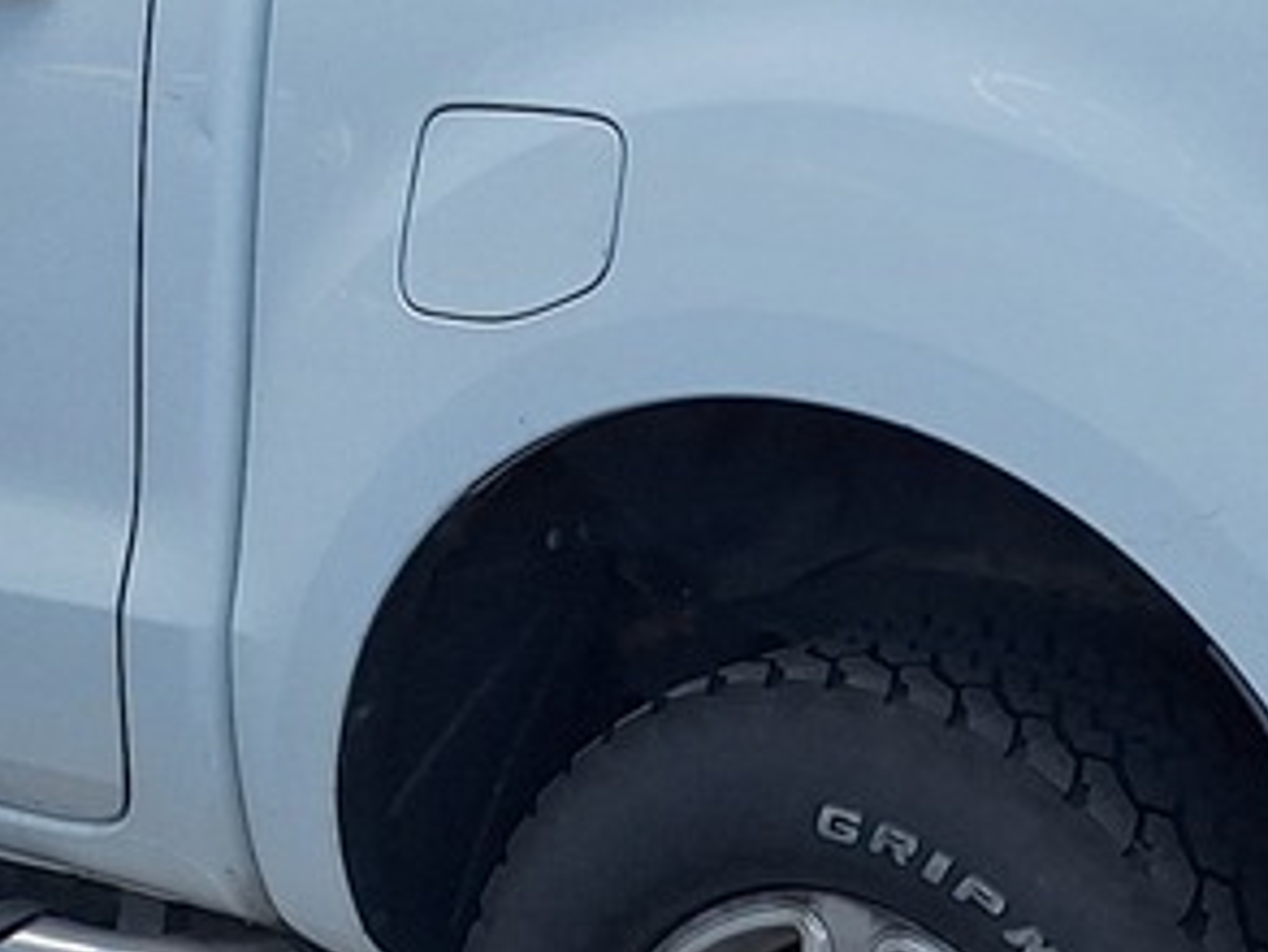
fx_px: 4141
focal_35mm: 113
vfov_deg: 13.1
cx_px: 900
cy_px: 251
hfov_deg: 17.3
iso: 40
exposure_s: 1/1587
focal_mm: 5.54
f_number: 1.8
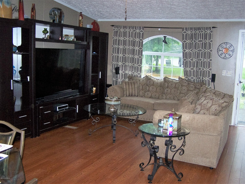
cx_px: 122
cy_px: 92
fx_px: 269
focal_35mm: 38
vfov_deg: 37.7
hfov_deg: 49.0
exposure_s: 1/60
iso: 140
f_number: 2.8
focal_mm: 6.3
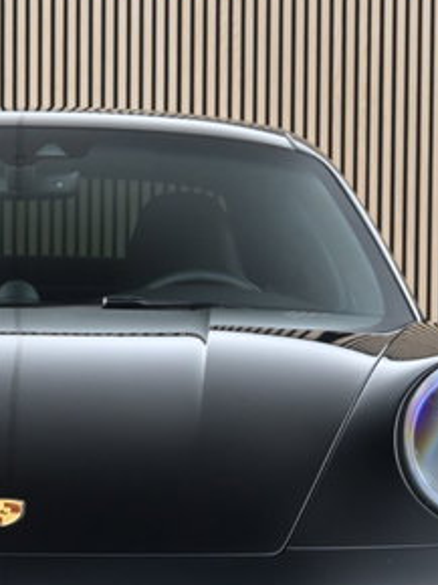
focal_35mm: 191
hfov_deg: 7.7
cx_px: 15
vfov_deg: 10.3
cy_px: 502
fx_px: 3227
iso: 1250
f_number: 6.3
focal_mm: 50
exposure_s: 1/50
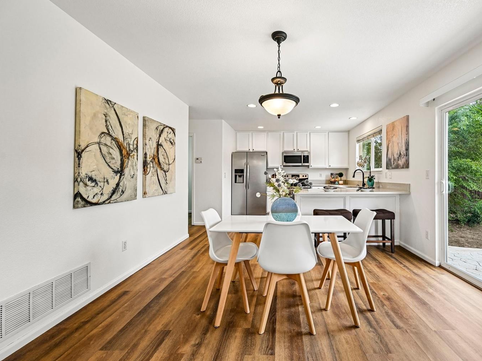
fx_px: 223
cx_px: 279
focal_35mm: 16
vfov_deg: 78.0
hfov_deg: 93.7
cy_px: 171
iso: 90
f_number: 8
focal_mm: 14
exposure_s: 1/15
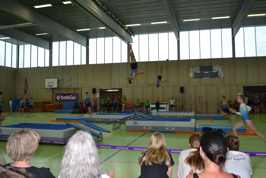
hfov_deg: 61.9
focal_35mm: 30
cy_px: 89
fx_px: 222
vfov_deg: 43.6
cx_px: 133
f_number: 4
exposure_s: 1/125
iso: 140
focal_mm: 20
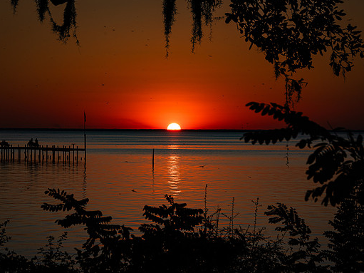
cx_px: 174
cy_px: 136
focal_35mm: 119
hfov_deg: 16.6
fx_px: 1251
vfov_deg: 12.4
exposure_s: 1/160
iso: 100
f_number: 11
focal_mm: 73
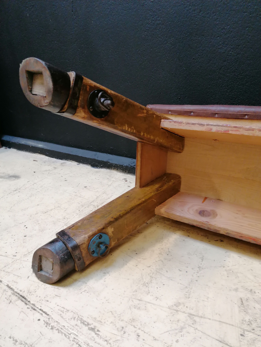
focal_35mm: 27
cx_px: 130
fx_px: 271
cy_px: 174
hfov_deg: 51.4
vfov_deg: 65.3
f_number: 1.8
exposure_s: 1/33.3
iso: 250
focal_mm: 4.75
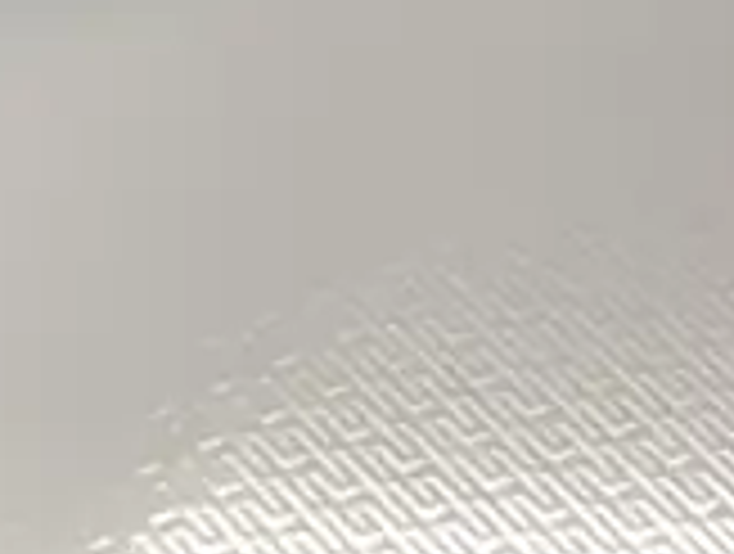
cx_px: -1112
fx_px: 3464
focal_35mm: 163
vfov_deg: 8.1
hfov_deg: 10.3
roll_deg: +3.0
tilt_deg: -27.5
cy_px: -964
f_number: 1.8
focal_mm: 4.25
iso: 64
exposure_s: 1/100
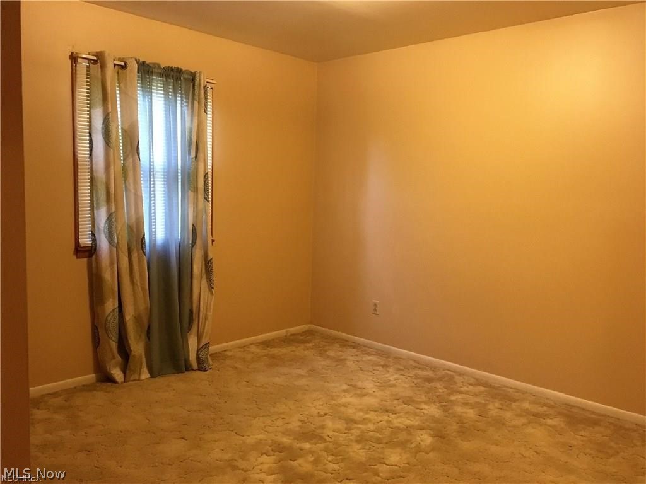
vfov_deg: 48.2
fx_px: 541
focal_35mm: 29
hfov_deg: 61.7
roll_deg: -0.7
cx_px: 323
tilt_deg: -6.7
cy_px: 242
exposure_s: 1/15
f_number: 2.2
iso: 320
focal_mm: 4.15
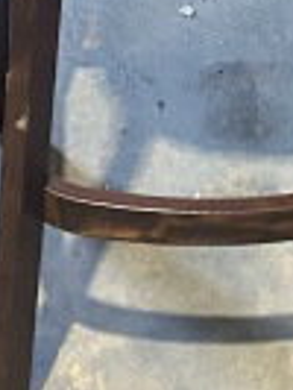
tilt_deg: -23.8
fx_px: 1792
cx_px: 202
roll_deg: -1.7
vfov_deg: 11.3
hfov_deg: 9.3
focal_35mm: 159
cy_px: -377
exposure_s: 1/30
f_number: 1.8
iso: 640
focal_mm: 4.25
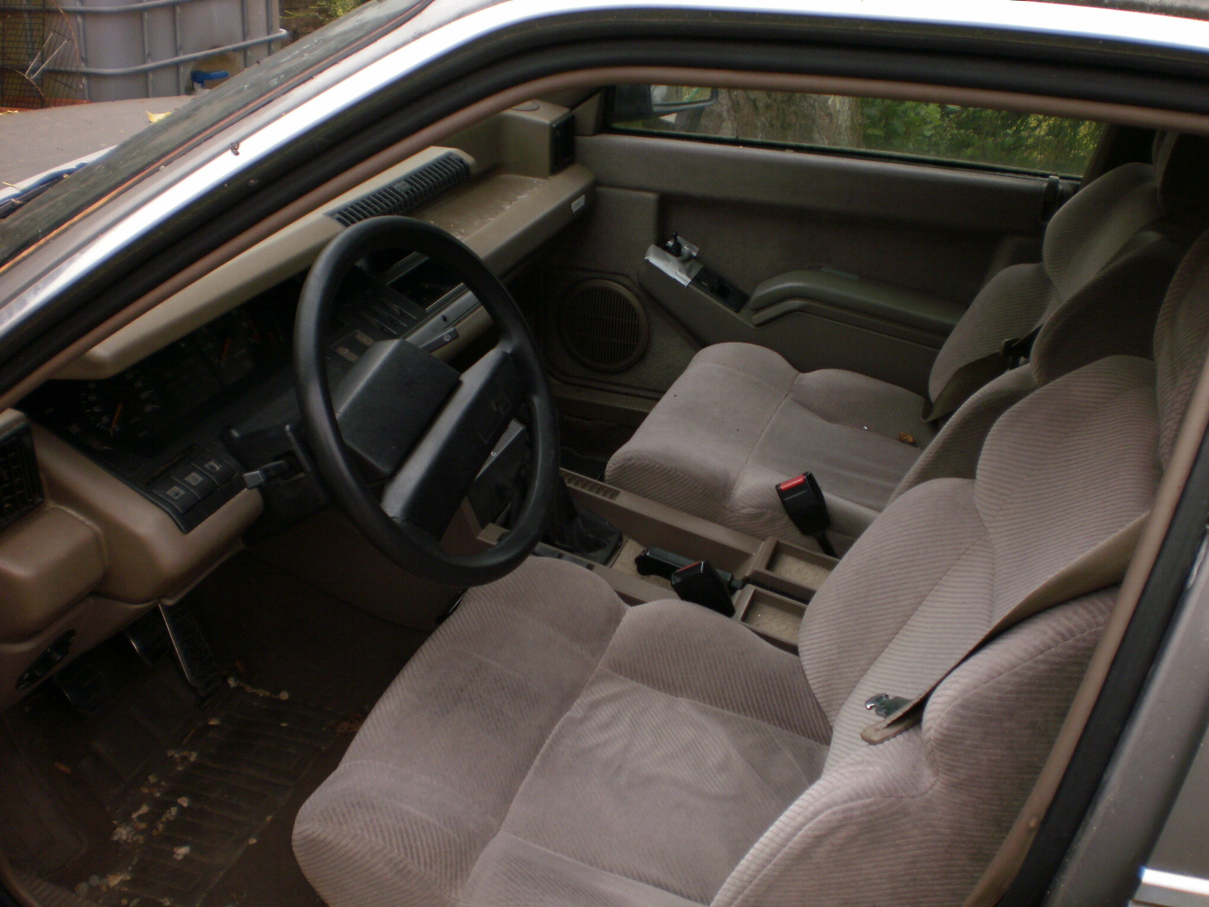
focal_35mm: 36
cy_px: 454
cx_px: 604
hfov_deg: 51.4
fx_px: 1257
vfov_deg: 39.7
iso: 100
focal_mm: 6.3
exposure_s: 1/400
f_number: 3.1
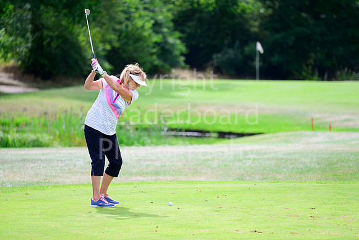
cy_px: 120
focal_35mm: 270
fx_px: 2693
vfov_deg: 5.1
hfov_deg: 7.6
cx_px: 180
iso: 1000
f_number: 5
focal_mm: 270
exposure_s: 1/2000
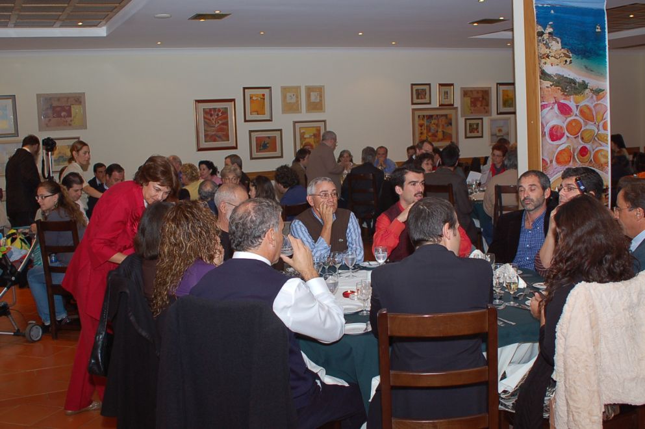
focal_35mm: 42
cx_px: 322
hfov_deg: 46.4
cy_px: 214
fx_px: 752
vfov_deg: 31.8
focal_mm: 28
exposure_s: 1/60
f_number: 4
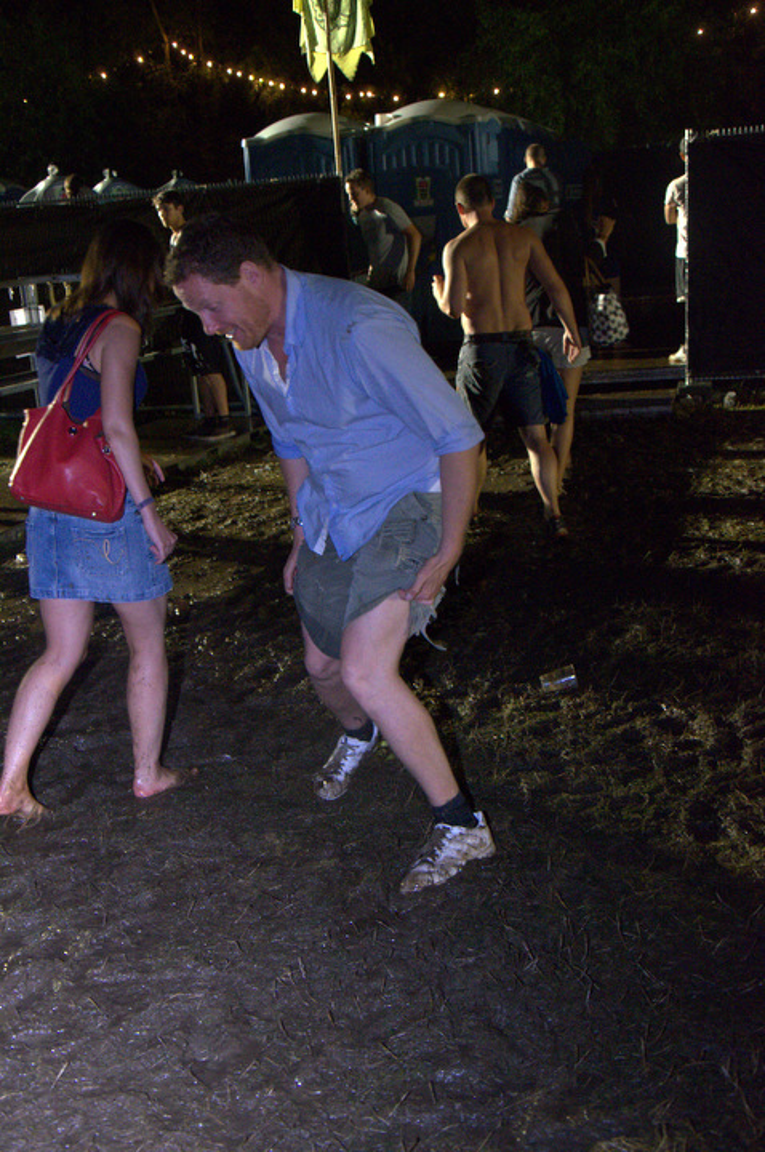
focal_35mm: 45
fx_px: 1438
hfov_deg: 29.8
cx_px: 382
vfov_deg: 43.7
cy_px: 576
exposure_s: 1/80
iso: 2500
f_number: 5
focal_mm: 30
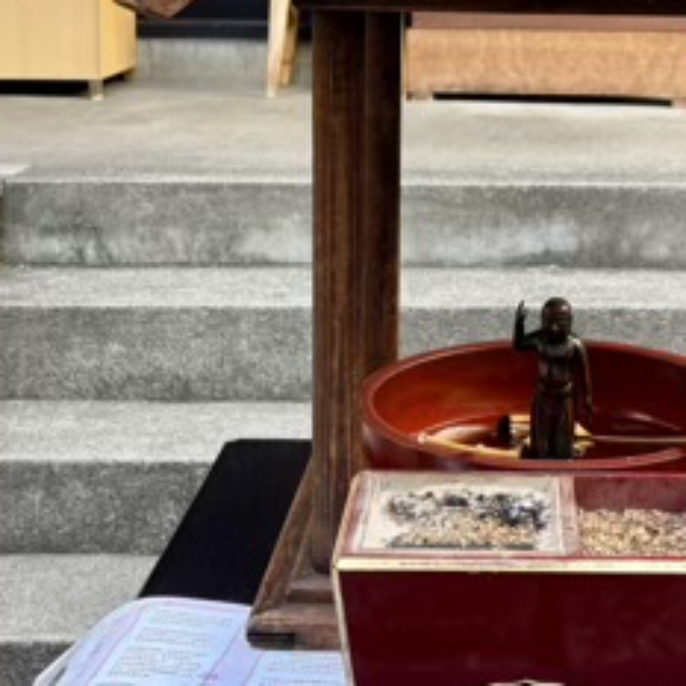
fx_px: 1547
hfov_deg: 24.7
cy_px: 46
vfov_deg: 24.2
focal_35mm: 69
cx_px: 521
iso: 50
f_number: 1.6
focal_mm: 5.96
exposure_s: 1/121
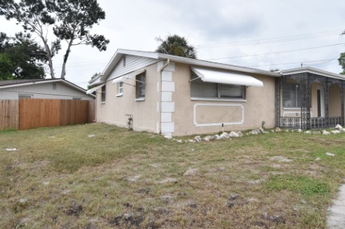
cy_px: 95
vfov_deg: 56.9
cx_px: 203
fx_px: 211
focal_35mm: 22
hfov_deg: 77.9
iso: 800
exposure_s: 1/1500
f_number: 3.5
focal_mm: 10
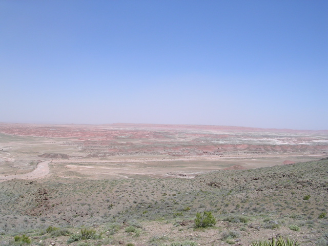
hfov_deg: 49.0
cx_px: 164
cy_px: 123
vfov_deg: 37.7
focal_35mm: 38
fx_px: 360
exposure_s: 1/349
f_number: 5.6
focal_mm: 5.8
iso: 50
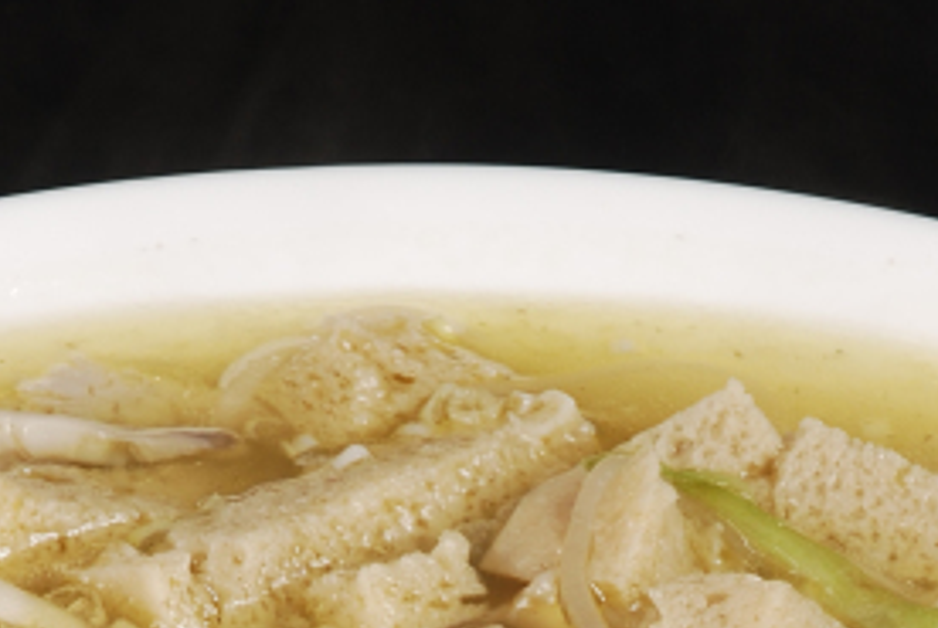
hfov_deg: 6.0
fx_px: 9004
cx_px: 350
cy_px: 1085
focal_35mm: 345
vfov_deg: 4.0
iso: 100
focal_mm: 62
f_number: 10
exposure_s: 1/125
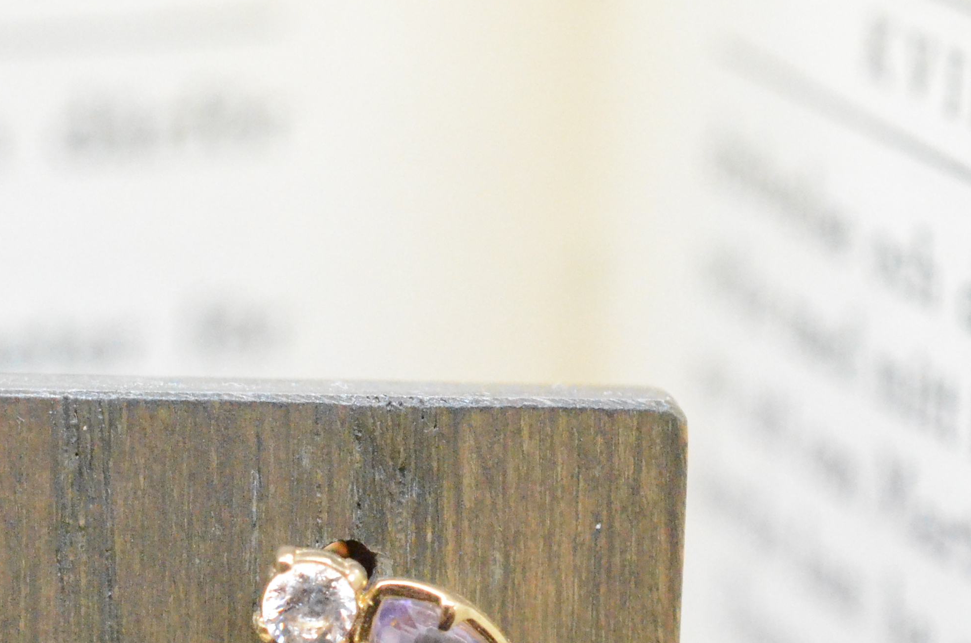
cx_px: 152
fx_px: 4038
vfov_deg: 9.0
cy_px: 772
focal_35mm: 150
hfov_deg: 13.6
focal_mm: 40
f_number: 6.3
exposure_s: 1/1000
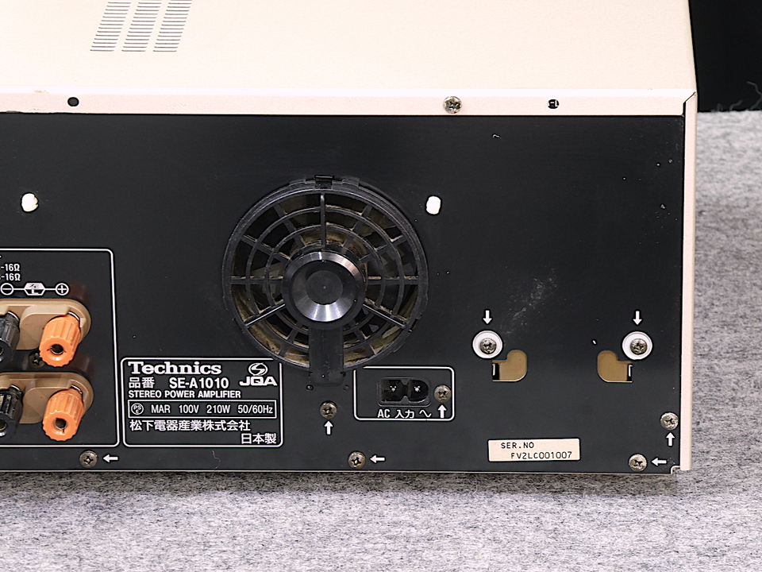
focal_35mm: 172
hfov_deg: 11.5
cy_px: 286
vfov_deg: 8.6
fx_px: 3786
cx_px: 381
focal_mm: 30.9
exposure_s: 1/1.3
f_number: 5.6
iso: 200
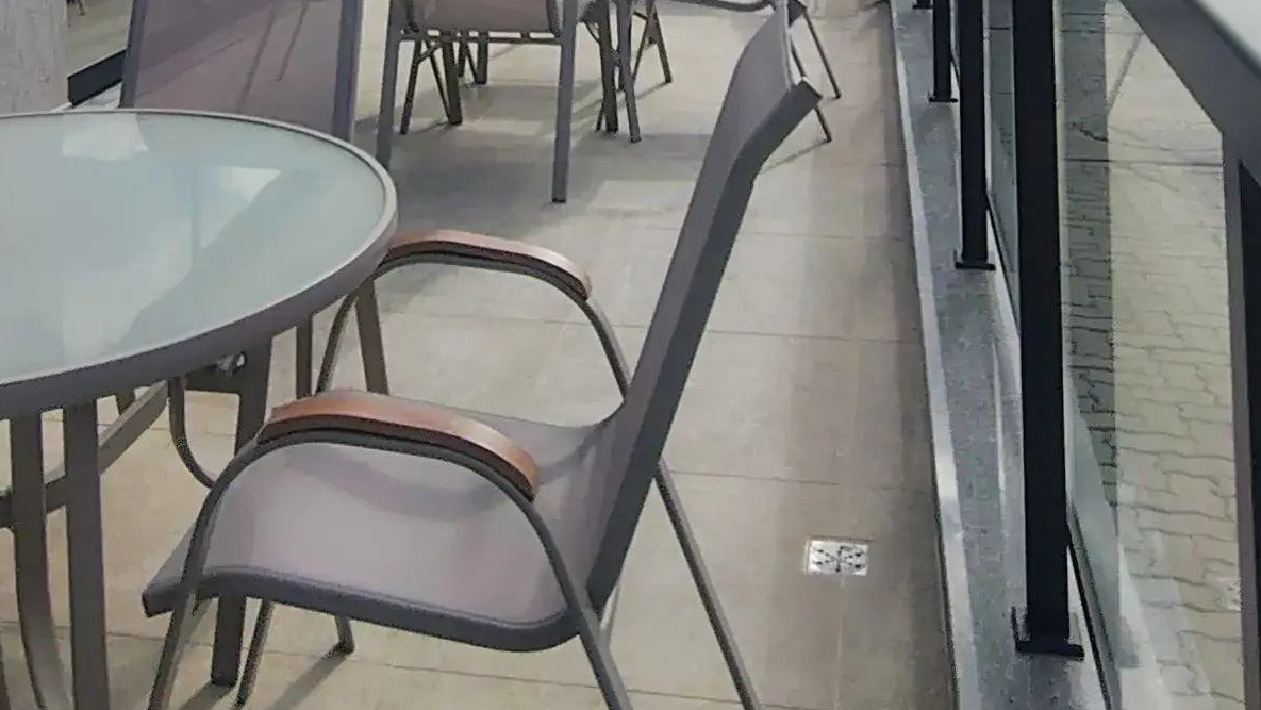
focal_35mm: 48
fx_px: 1605
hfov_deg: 42.7
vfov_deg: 20.1
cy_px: -455
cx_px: 516
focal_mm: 1.66
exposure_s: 1/1642
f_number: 2.2
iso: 101
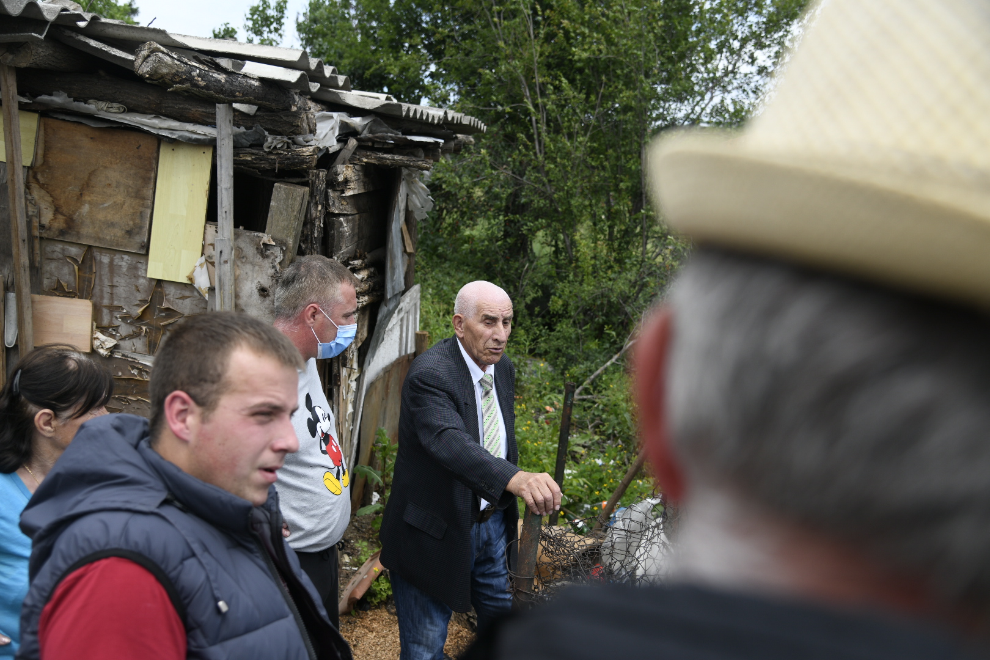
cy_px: 330
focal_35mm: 32
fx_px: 880
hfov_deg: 58.7
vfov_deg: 41.1
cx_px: 495
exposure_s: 1/1000
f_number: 4
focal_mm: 32
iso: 200
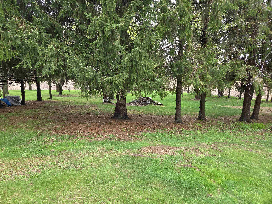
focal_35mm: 23
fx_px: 181
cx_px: 136
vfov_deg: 58.9
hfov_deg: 73.9
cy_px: 102
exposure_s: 1/180
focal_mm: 5.4
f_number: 1.8
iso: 100
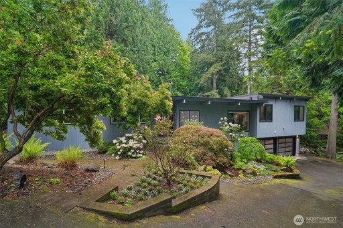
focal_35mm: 16
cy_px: 114
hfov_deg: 96.8
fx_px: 152
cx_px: 172
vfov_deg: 73.7
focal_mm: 16
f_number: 8
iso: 1600
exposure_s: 1/40
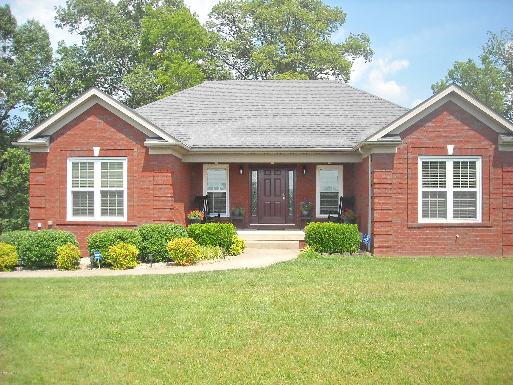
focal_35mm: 35
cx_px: 256
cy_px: 192
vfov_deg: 40.7
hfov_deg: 52.6
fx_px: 519
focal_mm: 5.7
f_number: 5.6
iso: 64
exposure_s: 1/201
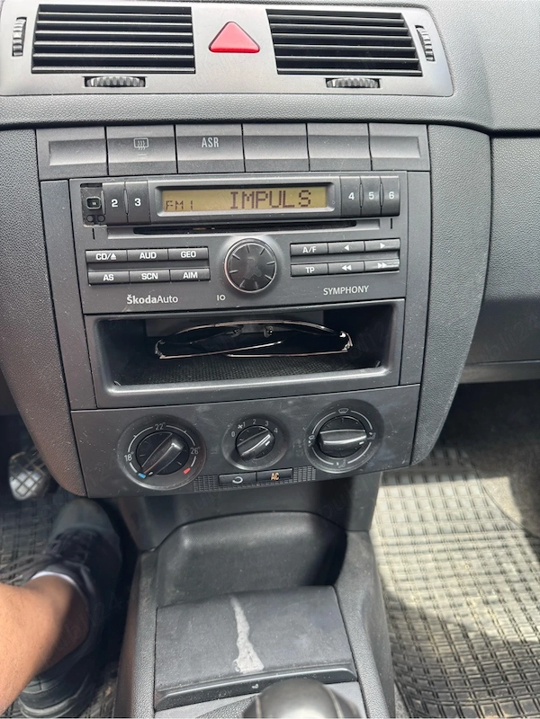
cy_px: 360
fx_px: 499
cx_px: 270
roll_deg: +0.2
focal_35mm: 24
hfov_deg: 56.8
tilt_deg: -21.4
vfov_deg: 71.6
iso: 100
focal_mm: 6.76
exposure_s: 1/121
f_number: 1.78
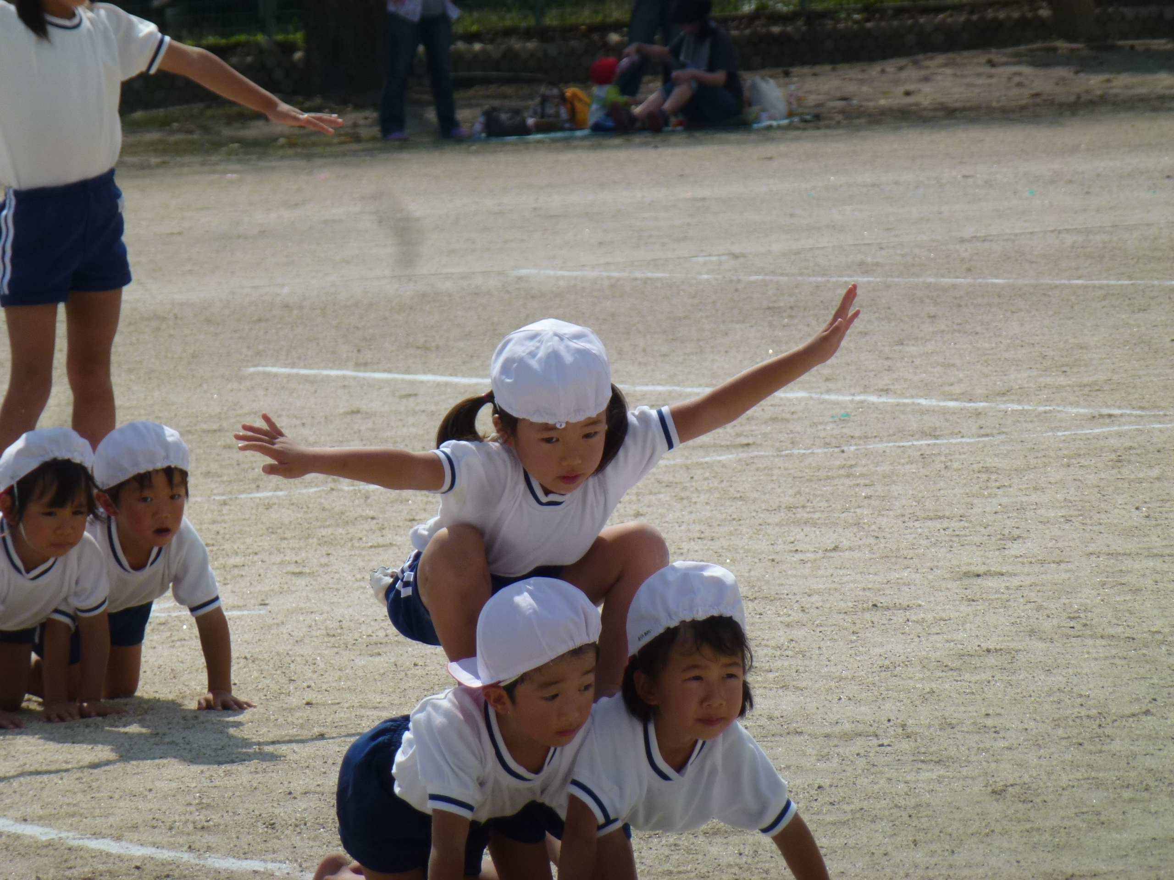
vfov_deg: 4.9
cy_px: 440
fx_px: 10310
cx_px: 587
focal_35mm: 304
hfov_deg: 6.5
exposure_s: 1/1000
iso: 100
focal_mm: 54.5
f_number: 5.7
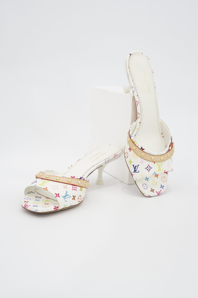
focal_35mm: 50
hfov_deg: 27.0
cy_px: 149
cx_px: 99
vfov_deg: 39.6
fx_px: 412
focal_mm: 50
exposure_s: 1/6
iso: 400
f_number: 6.3
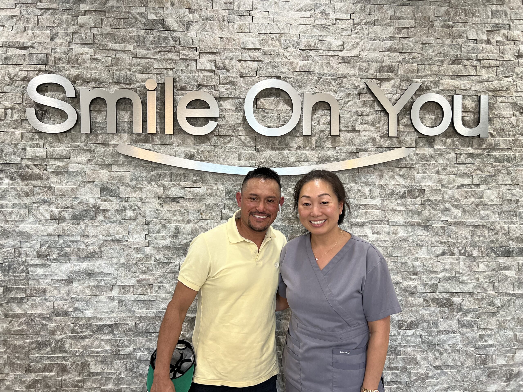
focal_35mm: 26
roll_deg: -0.3
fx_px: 393
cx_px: 262
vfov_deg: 53.1
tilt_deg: +0.0
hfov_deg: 67.3
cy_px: 196
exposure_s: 1/120
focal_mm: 5.7
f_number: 1.5
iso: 100
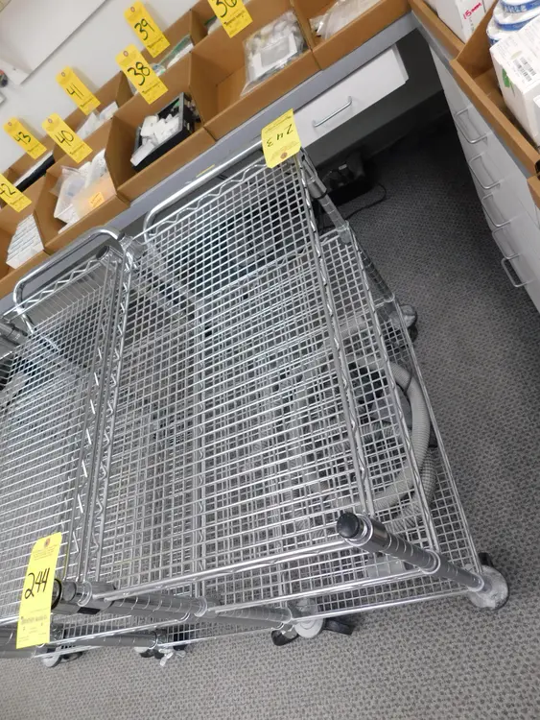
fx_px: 478
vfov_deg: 73.9
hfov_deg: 58.9
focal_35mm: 23
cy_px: 360
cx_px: 270
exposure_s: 1/30
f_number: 3
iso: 125
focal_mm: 4
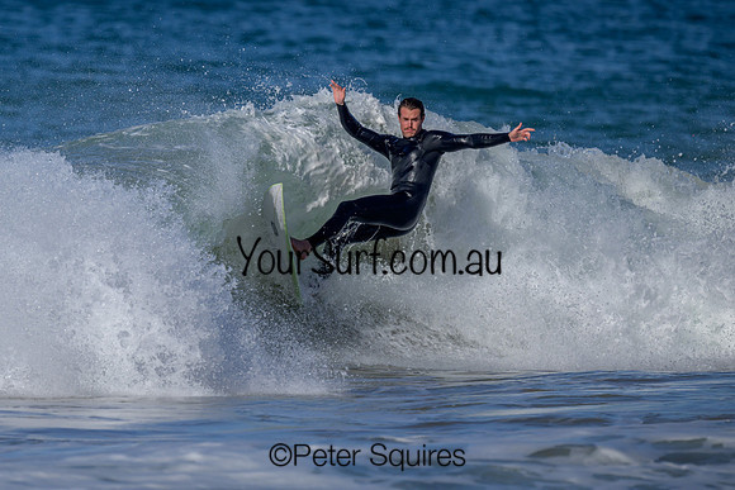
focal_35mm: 1100
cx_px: 230
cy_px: 296
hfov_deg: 1.9
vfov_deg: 1.3
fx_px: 22460
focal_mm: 800
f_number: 6.3
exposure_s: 1/2000
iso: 160
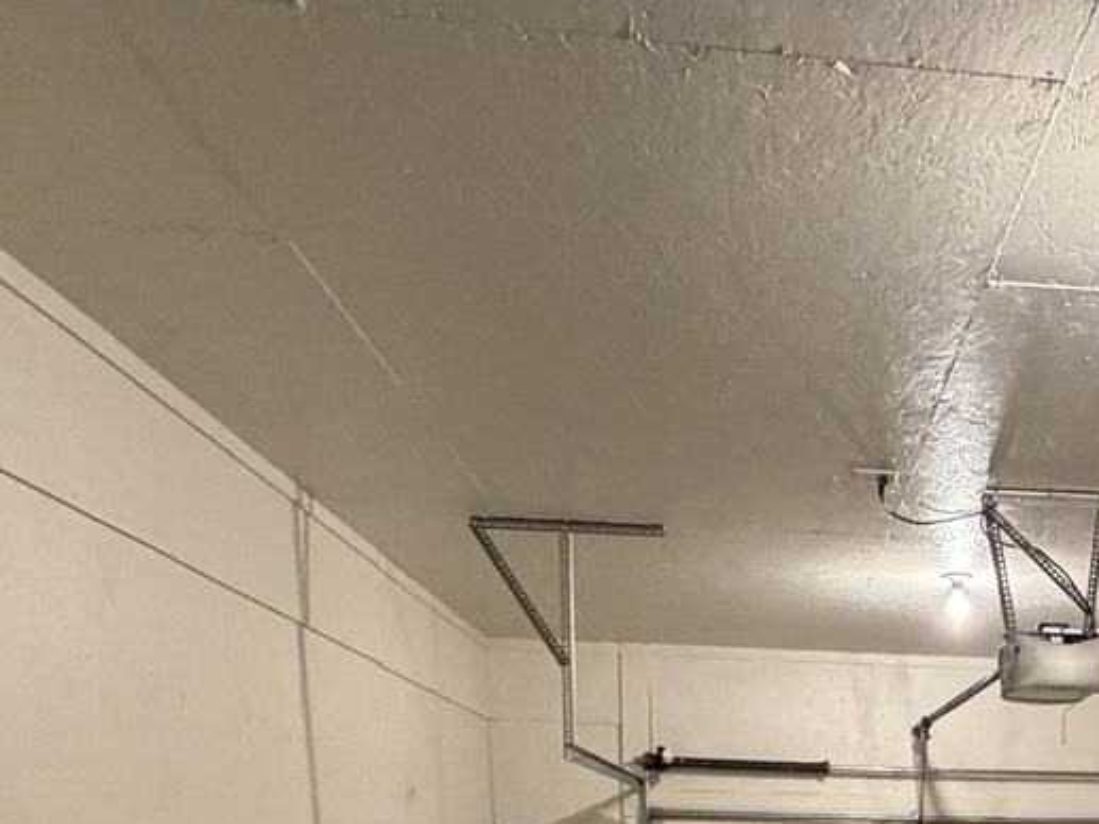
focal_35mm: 39
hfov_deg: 44.9
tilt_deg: -13.6
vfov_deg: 28.5
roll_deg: -0.2
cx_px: 918
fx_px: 1238
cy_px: 1130
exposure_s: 1/60
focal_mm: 2.22
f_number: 2.2
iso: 500
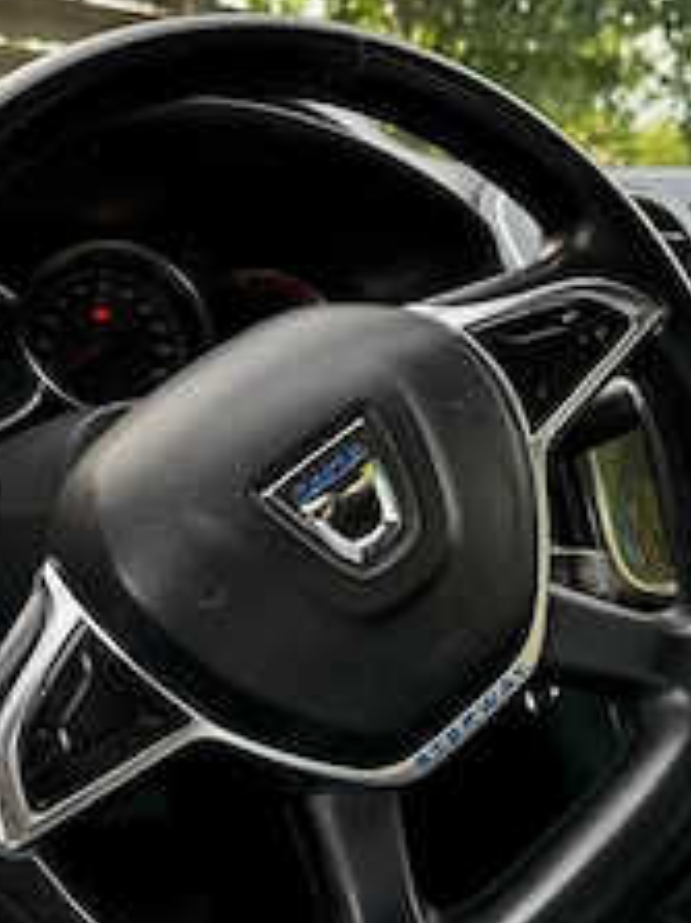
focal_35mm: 43
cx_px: 157
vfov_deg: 43.8
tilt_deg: -9.1
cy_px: 397
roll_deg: -2.3
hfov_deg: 32.8
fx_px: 1146
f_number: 1.78
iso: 160
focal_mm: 6.76
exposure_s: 1/243
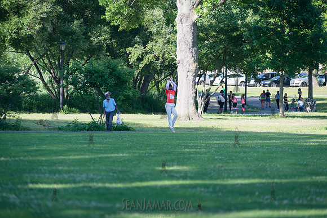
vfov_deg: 6.9
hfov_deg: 10.3
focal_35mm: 200
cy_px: 109
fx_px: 1817
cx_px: 164
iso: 200
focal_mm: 200
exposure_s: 1/1600
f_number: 2.8
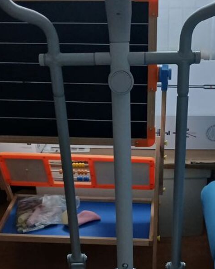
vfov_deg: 31.6
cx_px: 137
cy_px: 191
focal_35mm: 59
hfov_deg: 25.7
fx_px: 469
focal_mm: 3.98
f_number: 1.8
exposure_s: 1/33.3
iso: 320
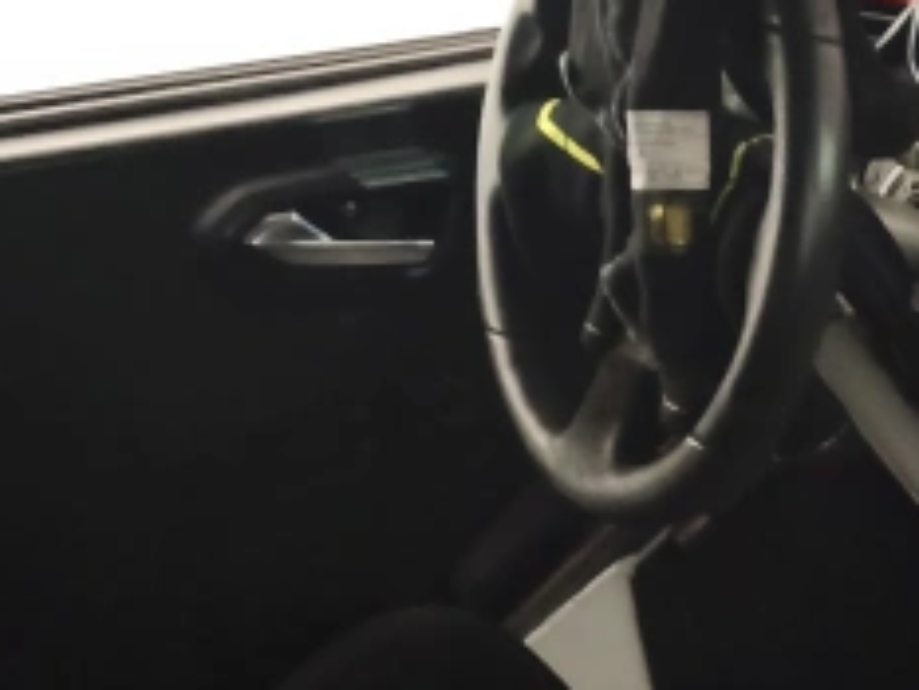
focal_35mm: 79
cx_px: 1286
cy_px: 895
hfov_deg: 21.6
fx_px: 2098
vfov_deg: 17.5
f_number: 1.7
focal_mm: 6.06
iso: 25000
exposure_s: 1/14.3
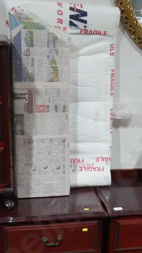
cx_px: 110
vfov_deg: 34.3
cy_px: 186
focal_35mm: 60
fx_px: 402
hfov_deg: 19.9
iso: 500
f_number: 3.5
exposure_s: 1/60
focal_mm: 14
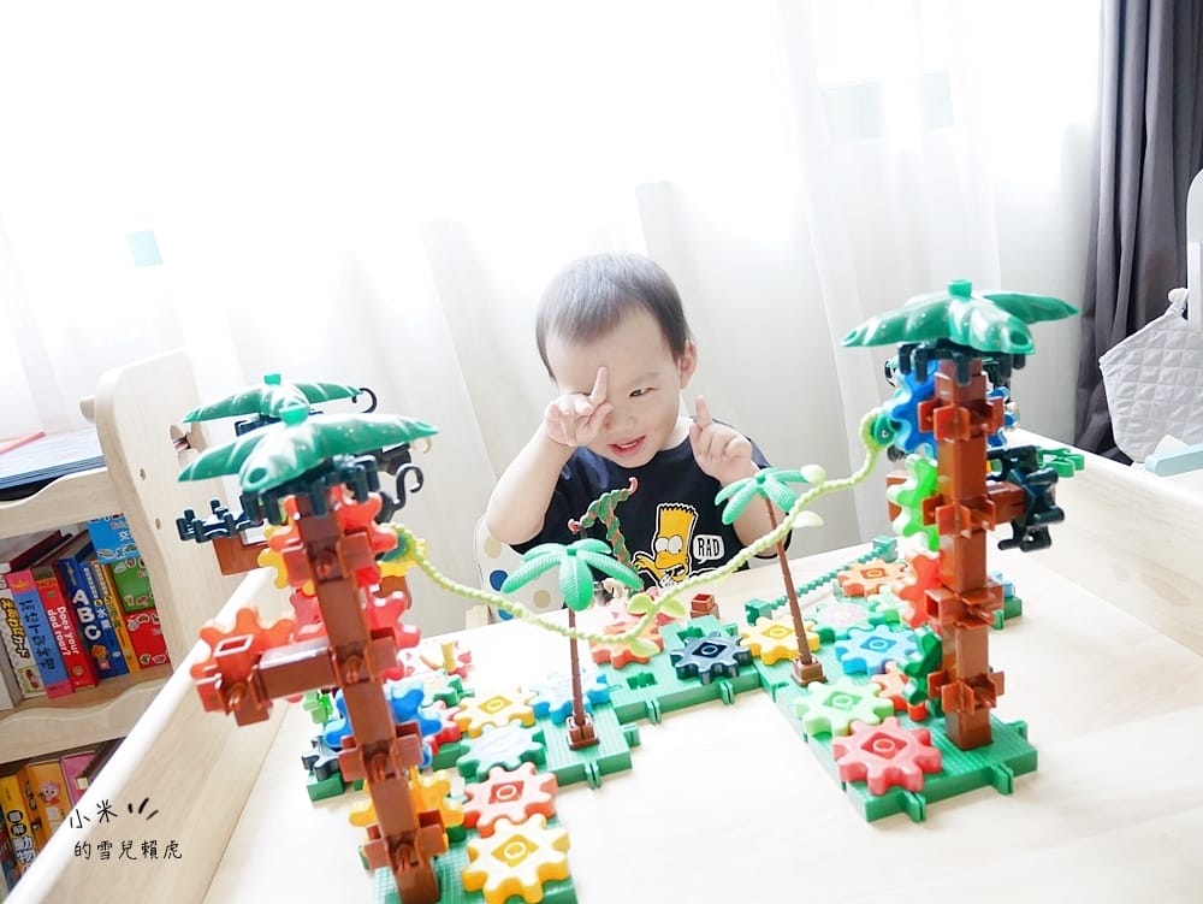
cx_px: 602
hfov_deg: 71.6
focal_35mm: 24
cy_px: 452
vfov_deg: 56.9
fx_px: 834
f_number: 3.5
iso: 1000
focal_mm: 12
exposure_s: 1/60
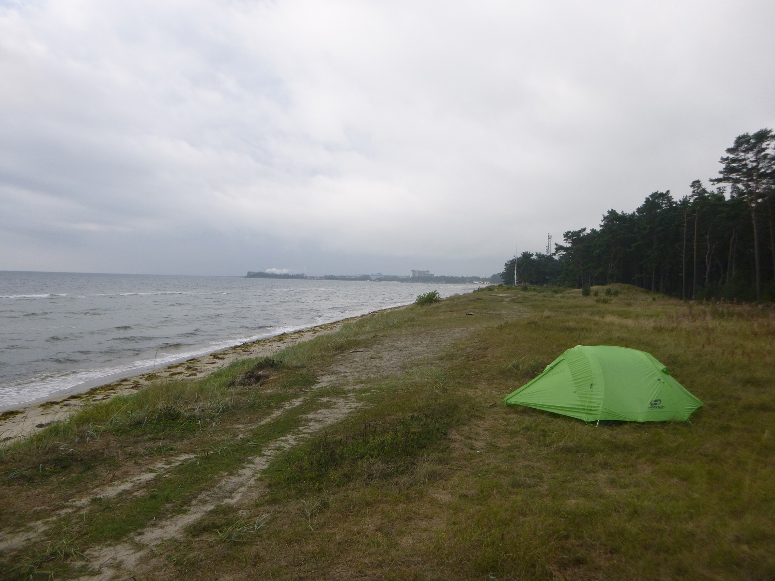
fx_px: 560
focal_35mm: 25
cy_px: 290
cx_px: 388
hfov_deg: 69.4
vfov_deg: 54.9
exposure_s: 1/400
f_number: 3.9
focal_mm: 4.5
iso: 100
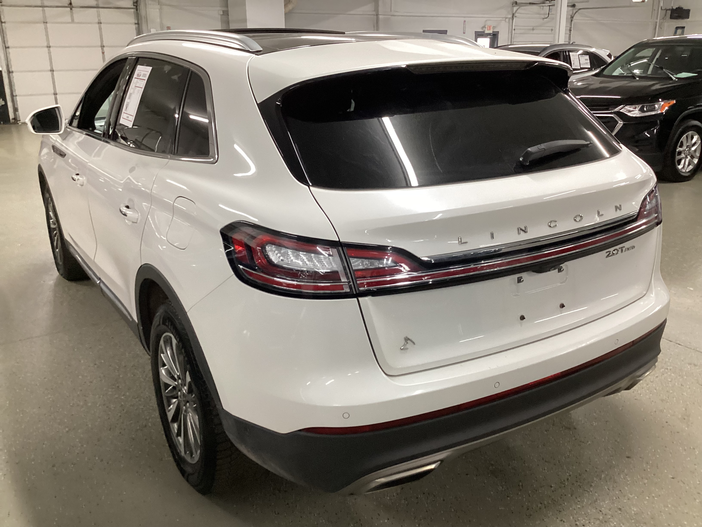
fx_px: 629
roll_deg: -0.5
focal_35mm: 31
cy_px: 264
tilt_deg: -20.6
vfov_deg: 45.4
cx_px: 351
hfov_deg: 58.4
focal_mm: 3.3
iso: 200
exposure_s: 1/60
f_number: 2.4
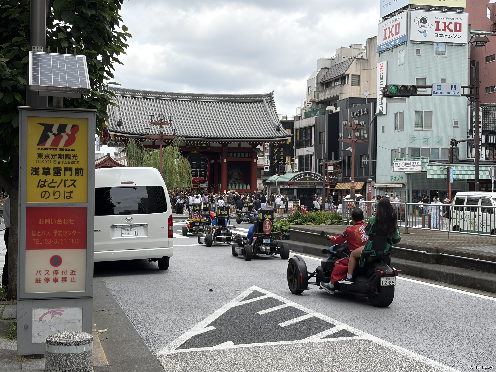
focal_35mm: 52
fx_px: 745
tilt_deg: -0.4
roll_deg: +0.0
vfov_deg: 28.0
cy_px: 186
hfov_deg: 36.8
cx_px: 248
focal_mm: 5.96
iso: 40
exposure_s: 1/2212
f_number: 1.6
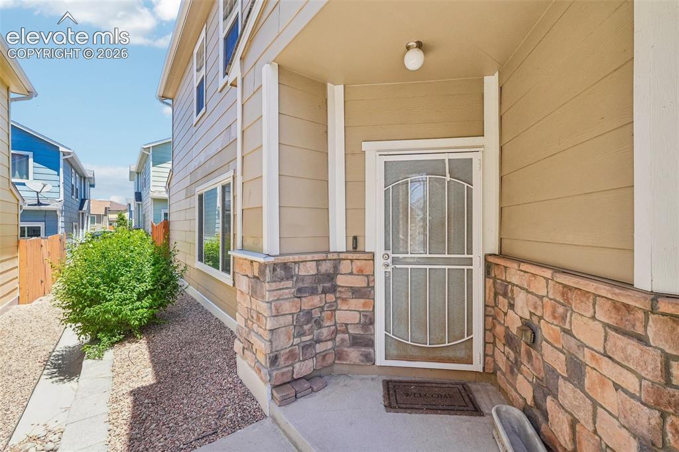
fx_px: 283
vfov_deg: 77.3
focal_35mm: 15
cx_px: 340
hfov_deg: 100.4
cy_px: 226
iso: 800
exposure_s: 1/400
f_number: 8
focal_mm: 10
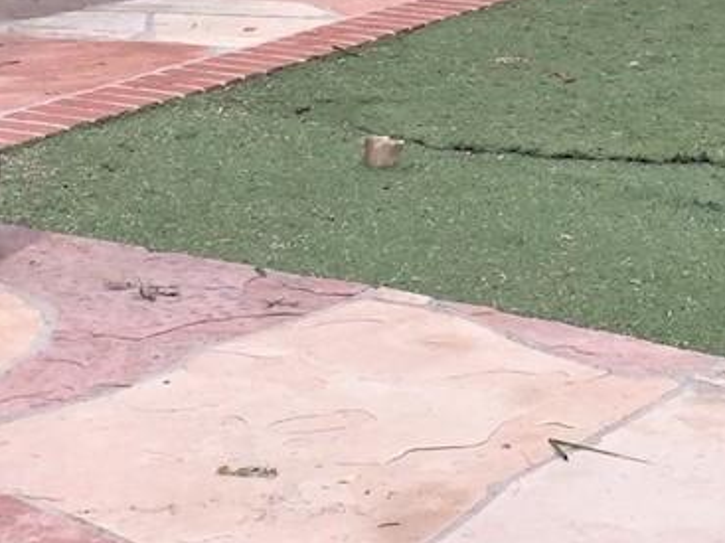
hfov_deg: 15.1
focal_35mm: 129
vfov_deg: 11.2
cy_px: -172
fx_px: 2701
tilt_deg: -7.8
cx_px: 662
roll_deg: +0.2
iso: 32
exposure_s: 1/775
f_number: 2.2
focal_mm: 4.15
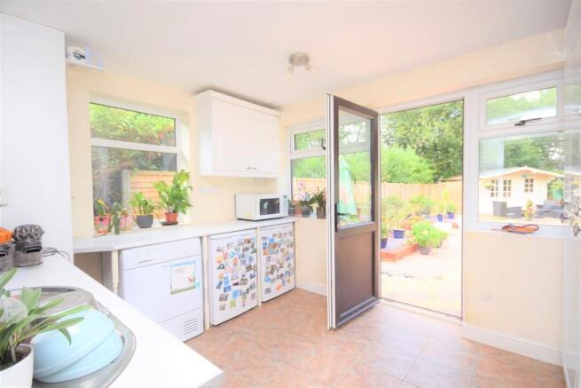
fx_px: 278
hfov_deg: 92.4
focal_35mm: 17
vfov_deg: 69.7
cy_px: 194
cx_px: 290
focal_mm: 11.5
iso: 360
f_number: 5.6
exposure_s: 1/125
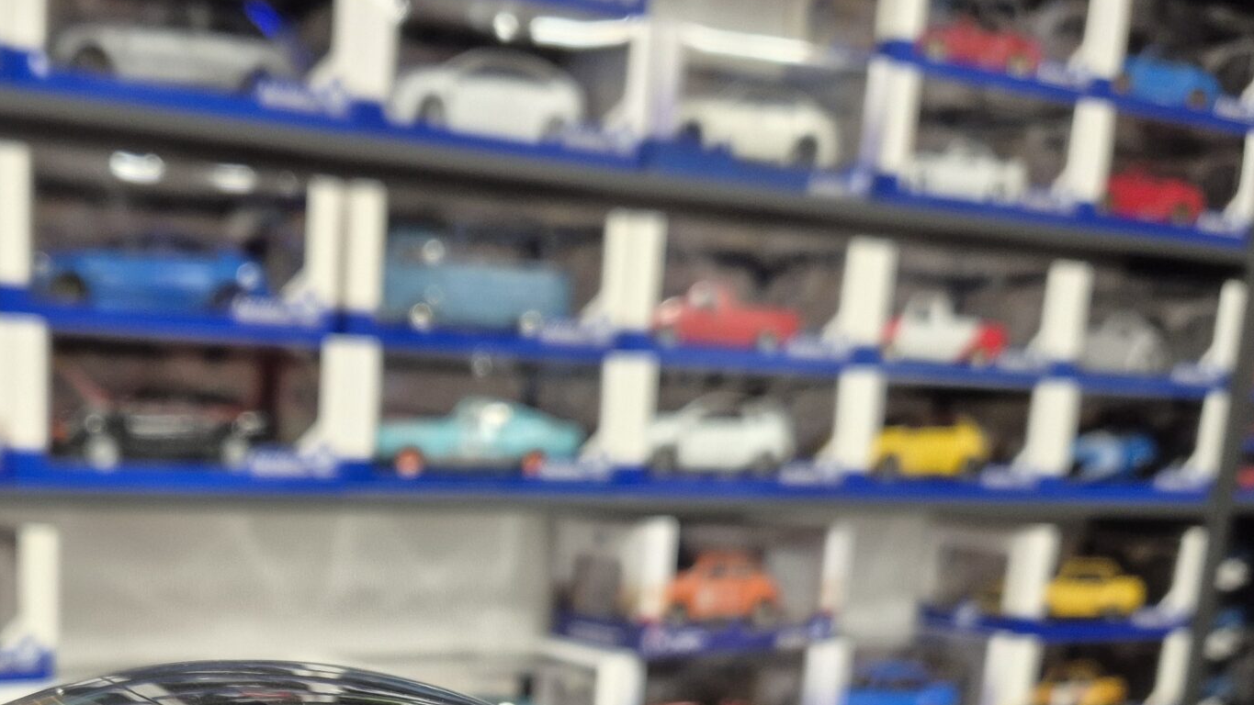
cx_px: 321
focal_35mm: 47
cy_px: 814
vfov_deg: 23.5
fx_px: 1563
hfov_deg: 42.4
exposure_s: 1/100
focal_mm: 5.4
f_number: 1.8
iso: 500
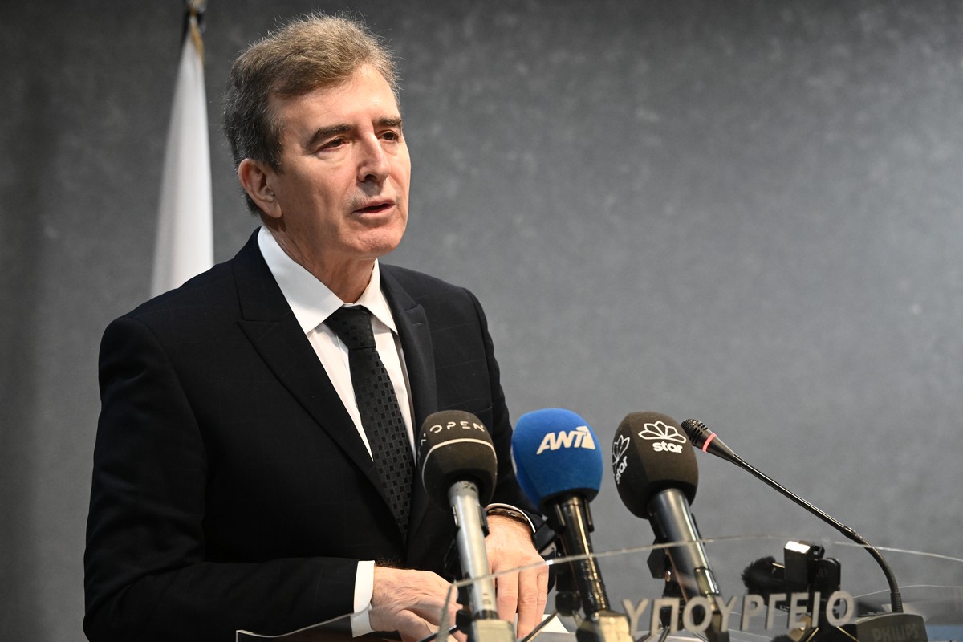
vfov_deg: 15.0
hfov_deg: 22.4
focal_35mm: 91
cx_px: 482
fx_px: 2434
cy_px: 321
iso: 6400
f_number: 4.5
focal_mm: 91
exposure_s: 1/250
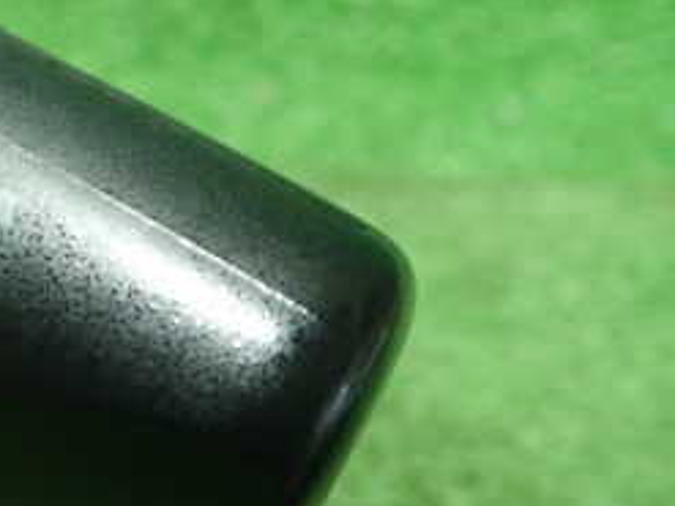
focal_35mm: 73
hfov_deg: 24.4
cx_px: -120
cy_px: 150
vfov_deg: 20.1
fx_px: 1423
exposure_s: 1/125
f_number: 2.3
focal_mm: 5.5
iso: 640
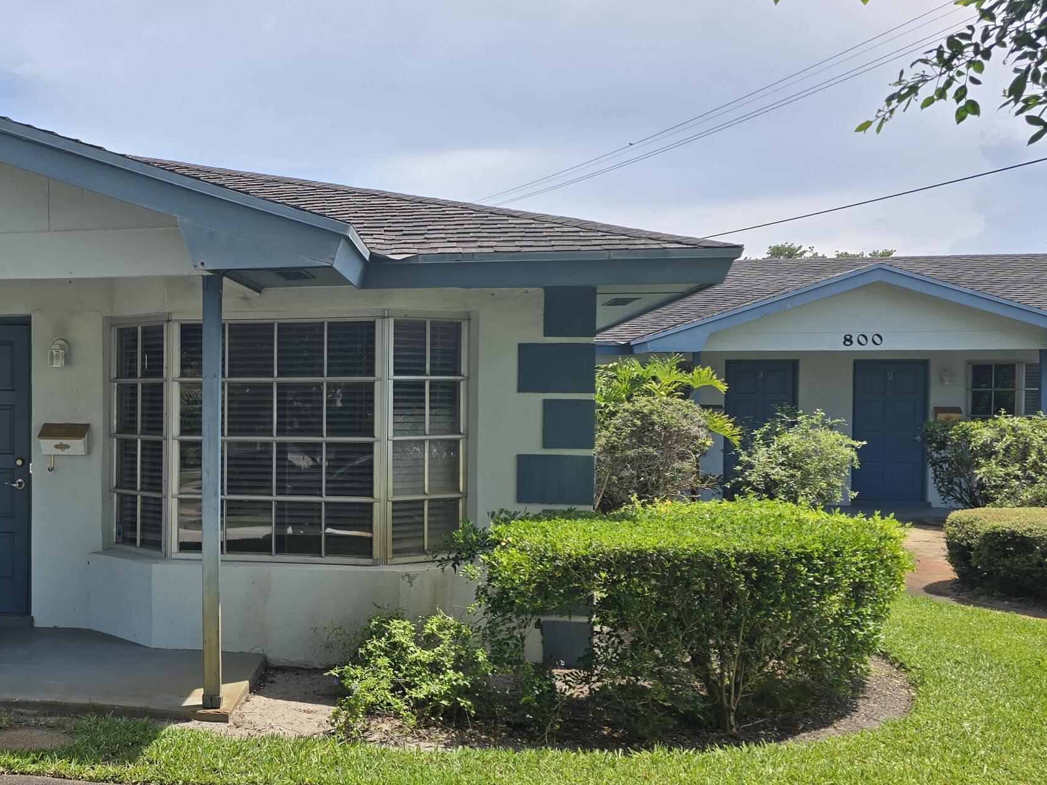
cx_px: 162
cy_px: 420
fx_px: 1240
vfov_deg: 35.1
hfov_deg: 43.0
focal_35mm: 41
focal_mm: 6.3
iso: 12
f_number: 1.7
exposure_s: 1/692
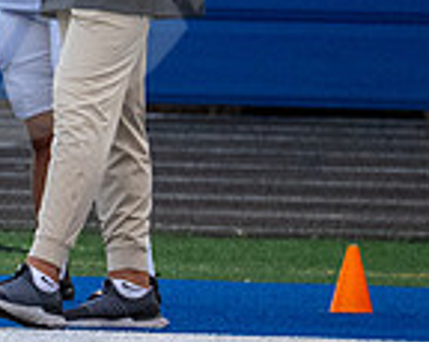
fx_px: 27191
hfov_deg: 0.9
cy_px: 12
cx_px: -389
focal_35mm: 2143
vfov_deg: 0.7
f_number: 5.6
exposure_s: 1/1000
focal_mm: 400
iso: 2500
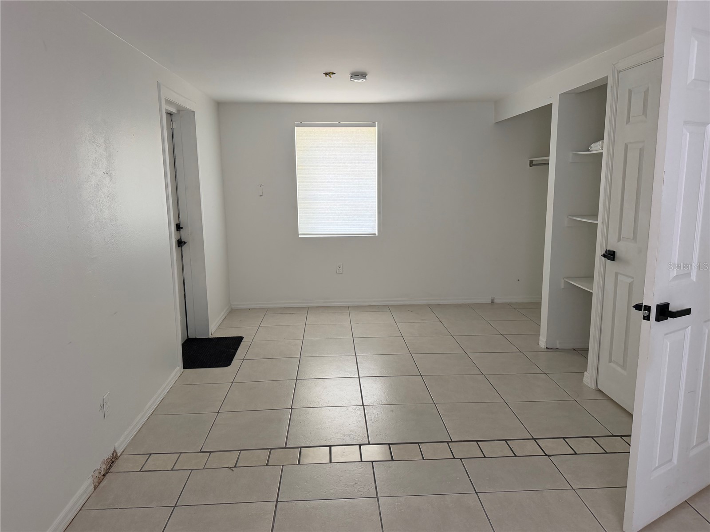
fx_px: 492
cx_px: 355
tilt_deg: -7.5
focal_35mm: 24
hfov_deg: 71.6
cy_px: 266
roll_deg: +0.5
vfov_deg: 56.8
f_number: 1.78
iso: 200
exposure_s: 1/107
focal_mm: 6.76
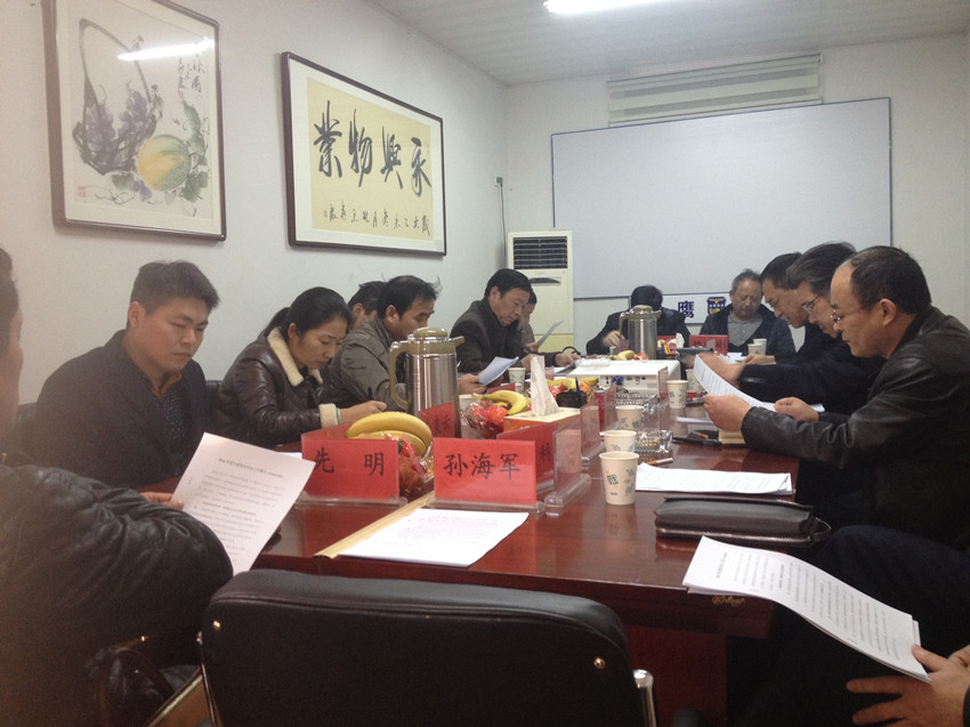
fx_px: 980
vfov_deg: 40.7
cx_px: 485
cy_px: 364
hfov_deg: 52.6
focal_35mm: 35
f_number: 2.4
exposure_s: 1/20
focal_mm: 4.28
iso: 160
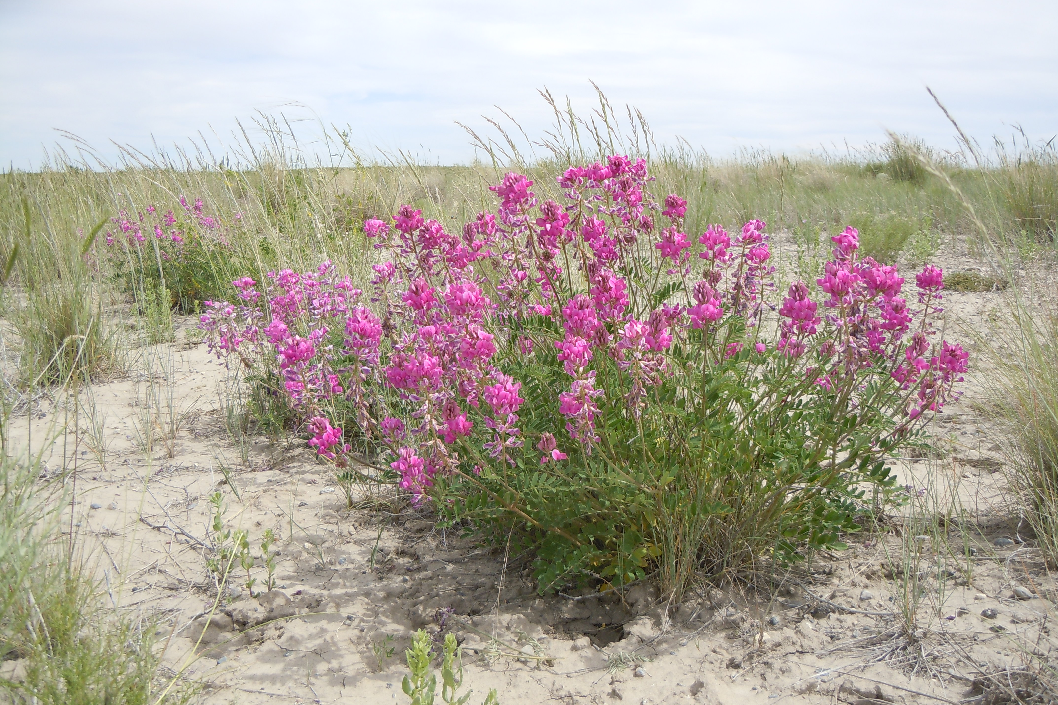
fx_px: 1205
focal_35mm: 41
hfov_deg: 47.4
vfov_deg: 32.6
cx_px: 534
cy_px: 383
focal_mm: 7.1
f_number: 3.7
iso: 100
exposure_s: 1/640
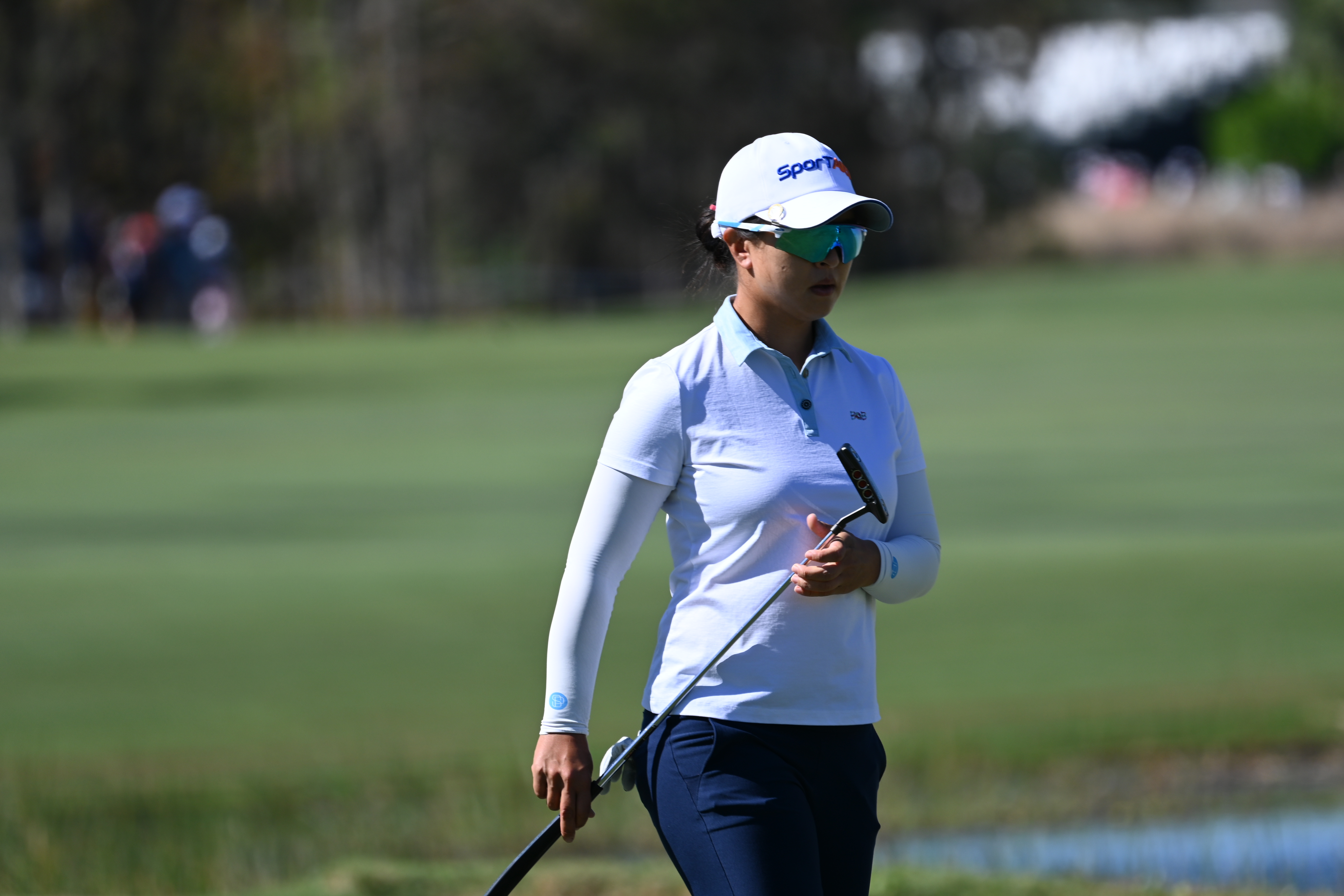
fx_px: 22398
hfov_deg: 3.4
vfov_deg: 2.3
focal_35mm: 600
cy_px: 448
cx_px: 672
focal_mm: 400
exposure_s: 1/640
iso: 110
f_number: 5.6
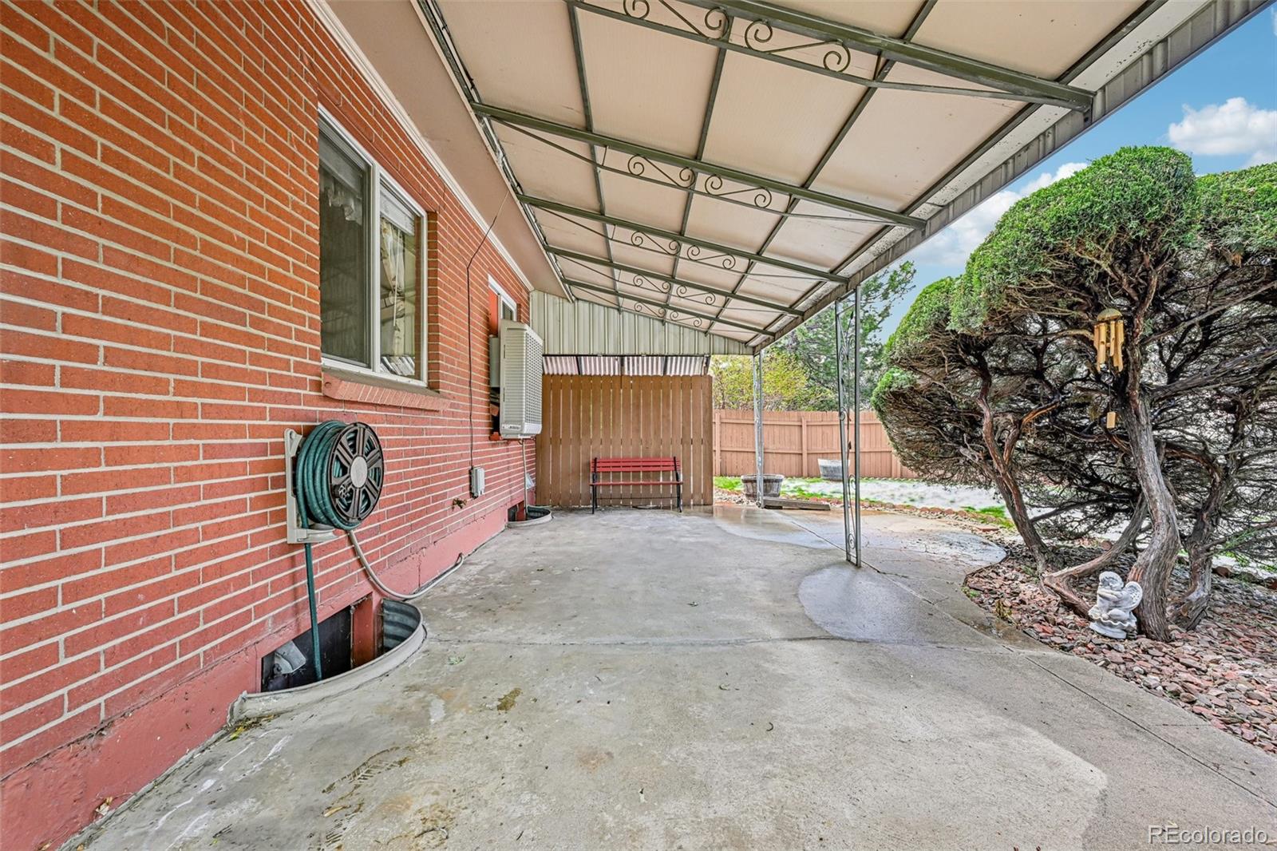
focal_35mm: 14
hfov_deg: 104.3
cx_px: 638
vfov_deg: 81.2
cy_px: 426
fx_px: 496
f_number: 11
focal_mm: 14
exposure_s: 1/15
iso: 250
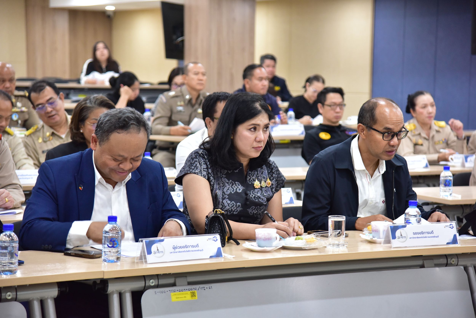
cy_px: 159
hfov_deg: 20.8
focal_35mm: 98
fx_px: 1296
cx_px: 238
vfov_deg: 14.0
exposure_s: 1/80
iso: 2500
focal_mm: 98
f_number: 4.5
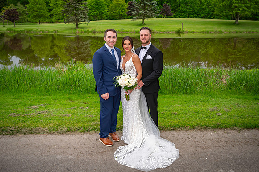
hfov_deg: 60.9
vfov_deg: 42.8
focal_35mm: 31
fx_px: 220
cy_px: 77
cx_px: 142
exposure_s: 1/3200
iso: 400
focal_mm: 24
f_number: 3.2
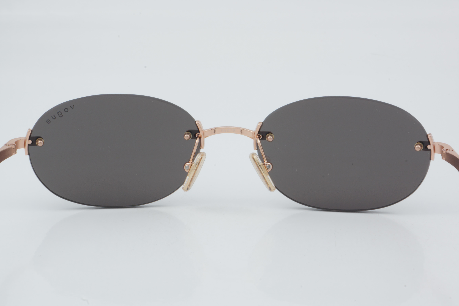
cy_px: 153
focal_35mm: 82
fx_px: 1052
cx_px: 230
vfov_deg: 16.6
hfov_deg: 24.6
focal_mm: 55
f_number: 32
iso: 100
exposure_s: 1/3
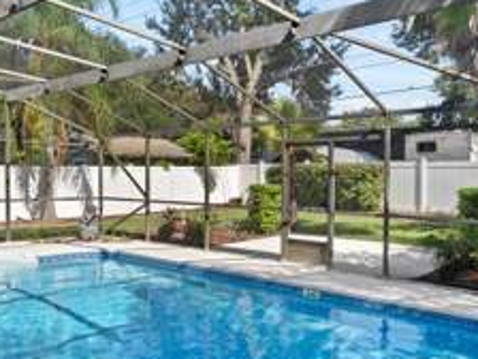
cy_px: 253
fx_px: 456
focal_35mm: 33
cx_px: 297
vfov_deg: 42.1
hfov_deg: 54.8
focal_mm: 16
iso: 800
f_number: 9
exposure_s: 1/200
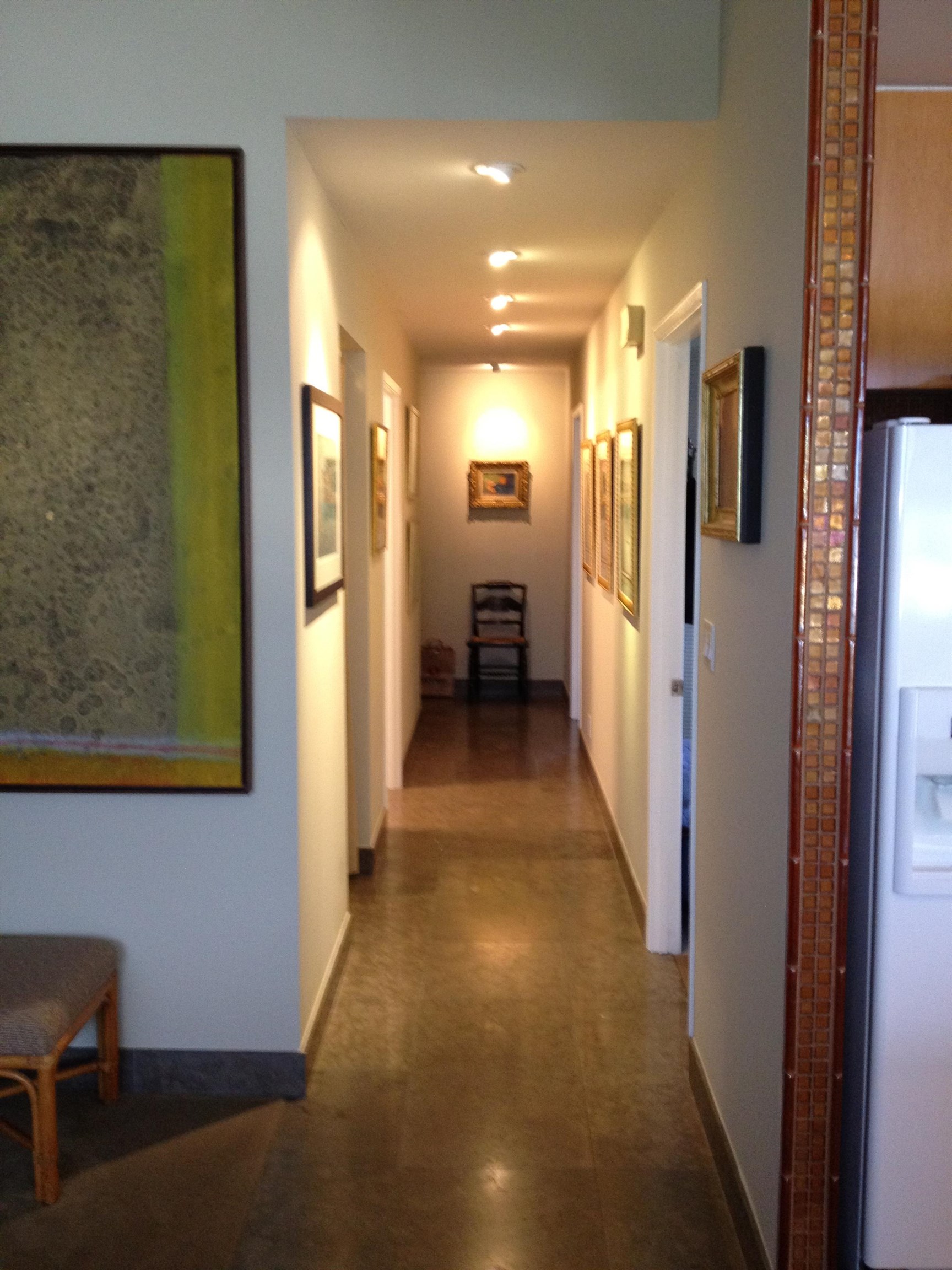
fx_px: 1283
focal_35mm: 35
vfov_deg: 52.6
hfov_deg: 40.7
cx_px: 476
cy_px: 635
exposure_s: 1/20
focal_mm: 4.28
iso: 250
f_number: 2.4
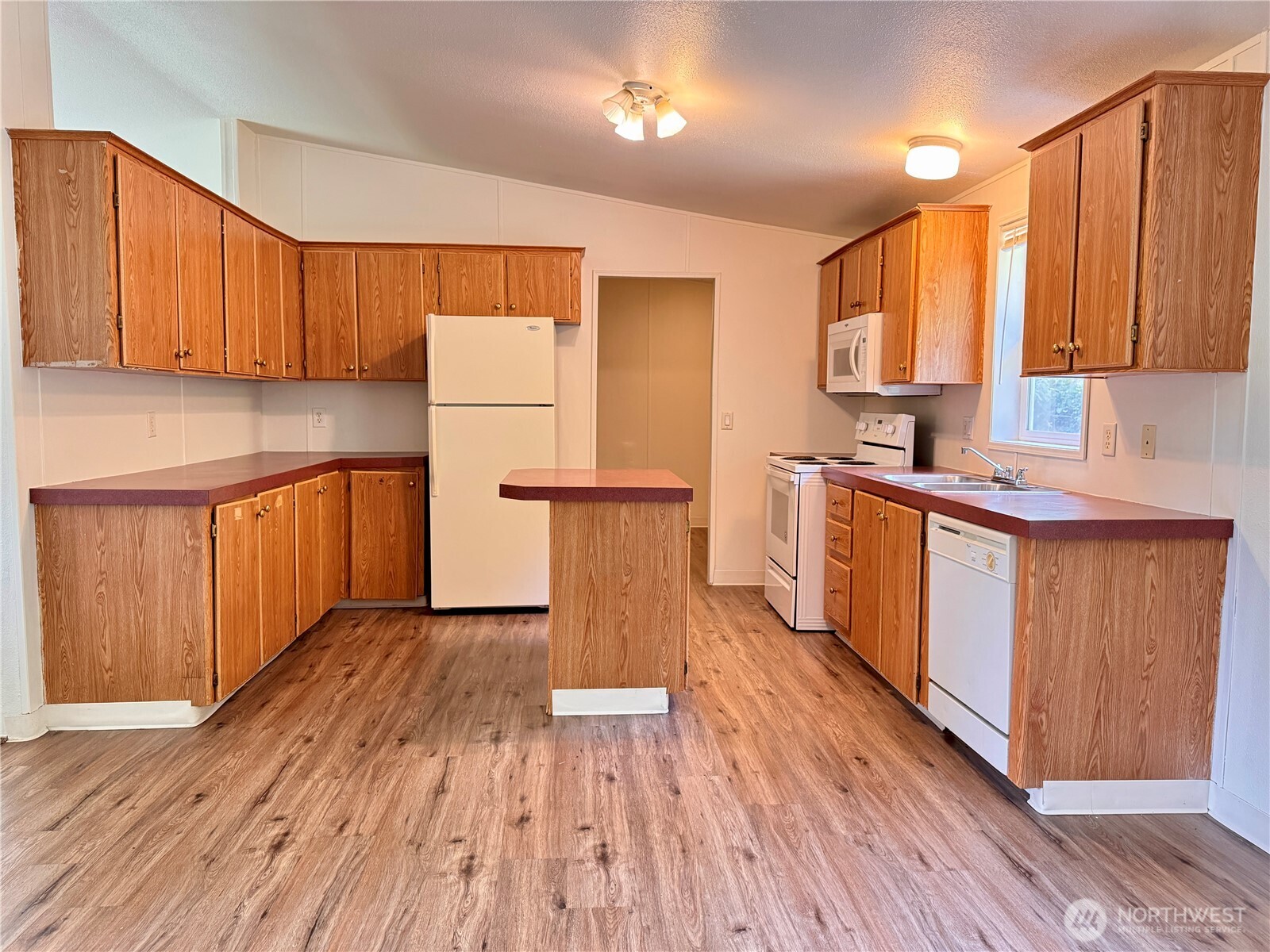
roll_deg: -0.6
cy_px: 476
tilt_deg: -5.5
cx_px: 635
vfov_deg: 56.8
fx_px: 881
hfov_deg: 71.6
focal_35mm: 24
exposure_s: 1/60
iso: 500
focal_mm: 6.76
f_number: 1.78
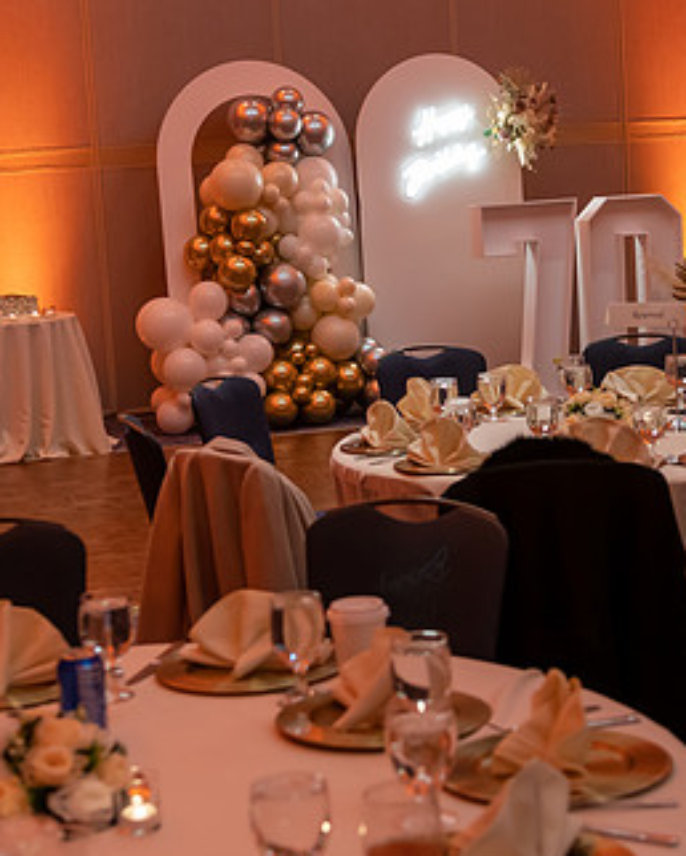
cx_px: 444
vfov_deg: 25.0
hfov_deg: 20.1
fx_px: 1927
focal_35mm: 76
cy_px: 363
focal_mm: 30
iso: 500
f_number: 2.8
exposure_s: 1/60
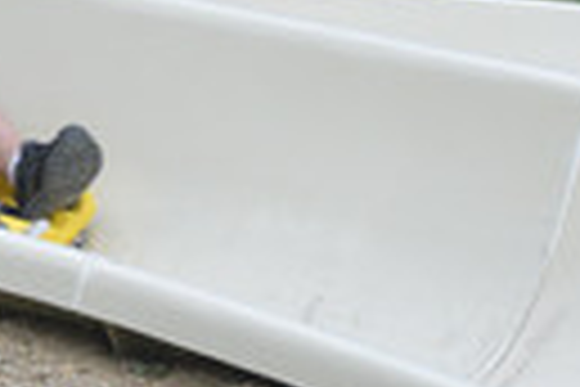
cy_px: 146
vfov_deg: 2.3
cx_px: -144
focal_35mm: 607
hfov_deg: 3.4
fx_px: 9779
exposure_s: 1/640
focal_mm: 195
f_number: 6.3
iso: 450
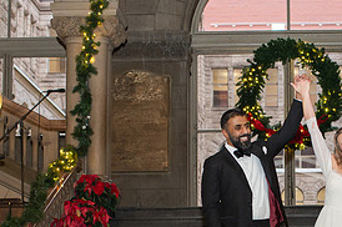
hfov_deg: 19.4
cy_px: 275
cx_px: 281
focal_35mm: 104
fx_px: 987
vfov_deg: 12.8
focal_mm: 35
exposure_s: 1/200
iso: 1000
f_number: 3.5
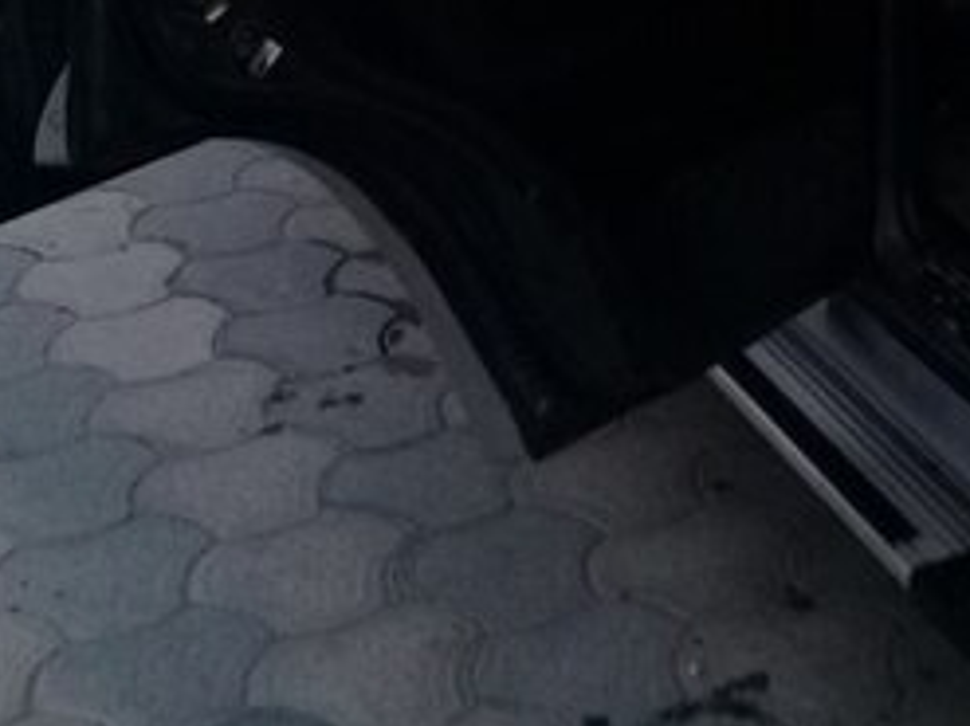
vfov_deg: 16.9
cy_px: -175
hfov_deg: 23.0
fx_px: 2325
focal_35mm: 83
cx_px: 868
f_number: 2.2
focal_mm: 3.3
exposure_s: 1/33
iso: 80
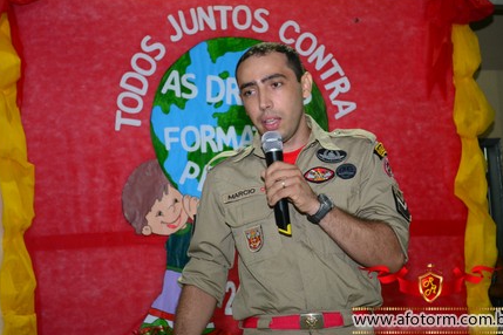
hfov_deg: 23.5
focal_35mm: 87
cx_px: 254
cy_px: 164
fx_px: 1209
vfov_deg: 15.8
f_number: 5.6
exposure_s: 1/60
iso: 1600
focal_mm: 55
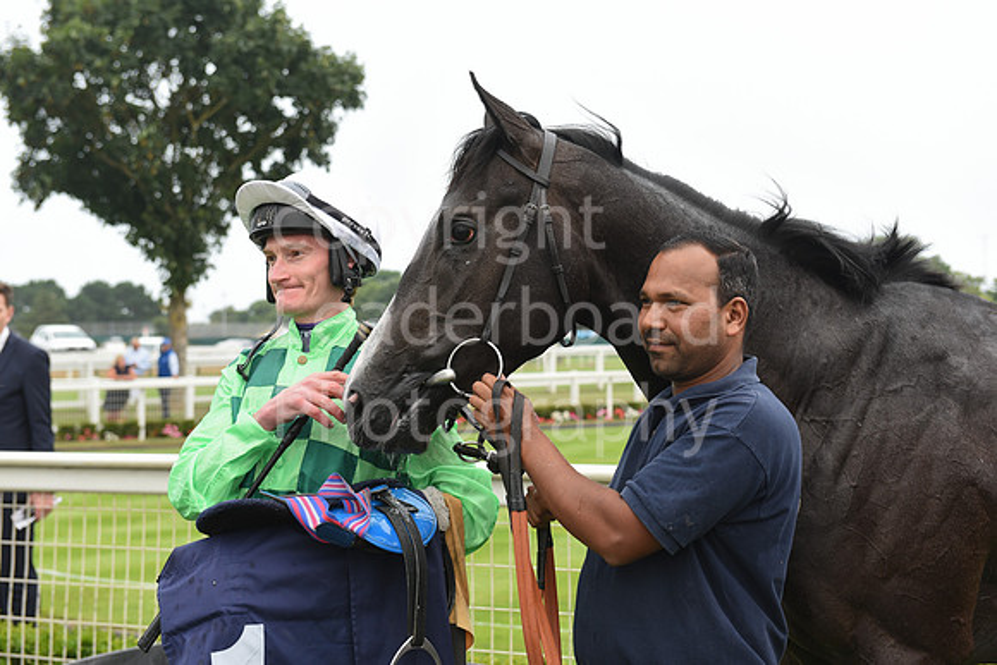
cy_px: 332
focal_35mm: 62
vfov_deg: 21.9
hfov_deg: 32.4
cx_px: 498
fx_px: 1717
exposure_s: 1/160
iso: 400
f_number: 5.6
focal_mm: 62
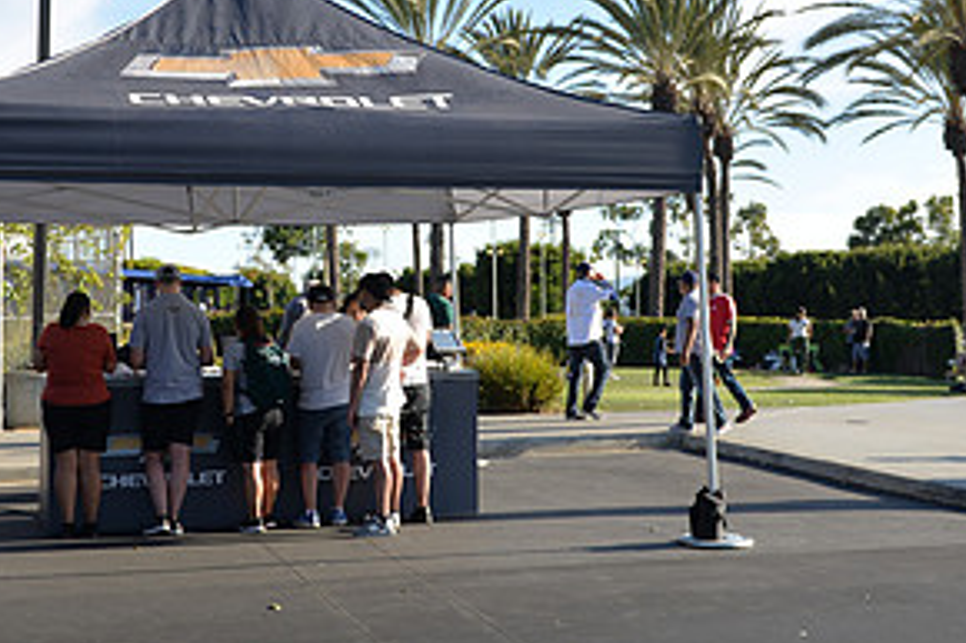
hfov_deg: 34.4
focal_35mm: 58
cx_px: 380
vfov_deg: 23.3
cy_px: 245
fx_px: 1555
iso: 100
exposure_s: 1/1250
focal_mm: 29
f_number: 2.8
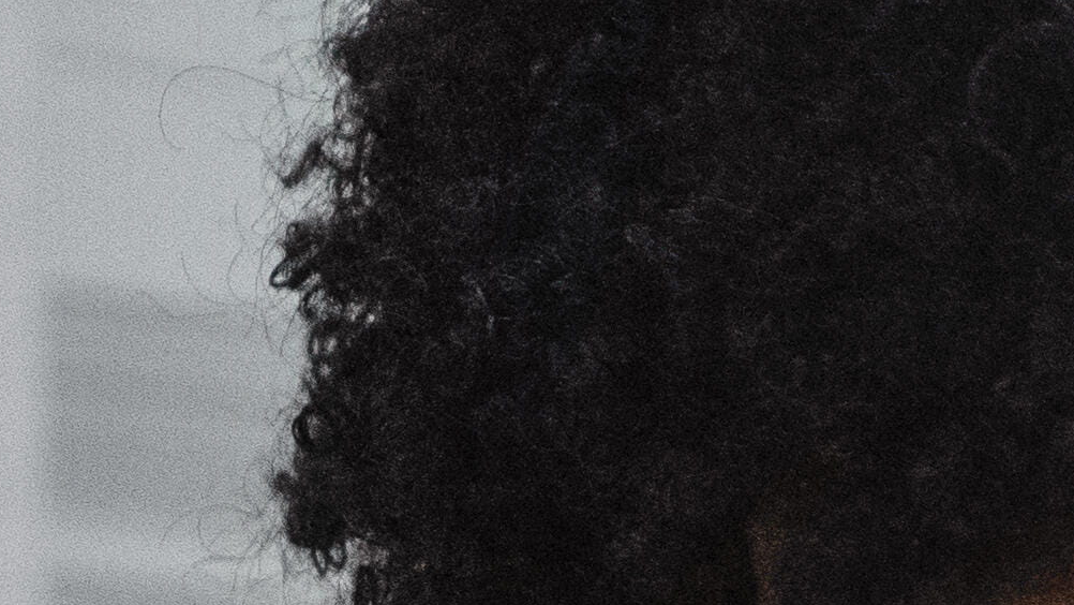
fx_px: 8288
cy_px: 1418
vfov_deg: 4.1
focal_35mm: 291
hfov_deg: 7.1
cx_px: 2213
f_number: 1.4
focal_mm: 35
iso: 640
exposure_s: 1/3200
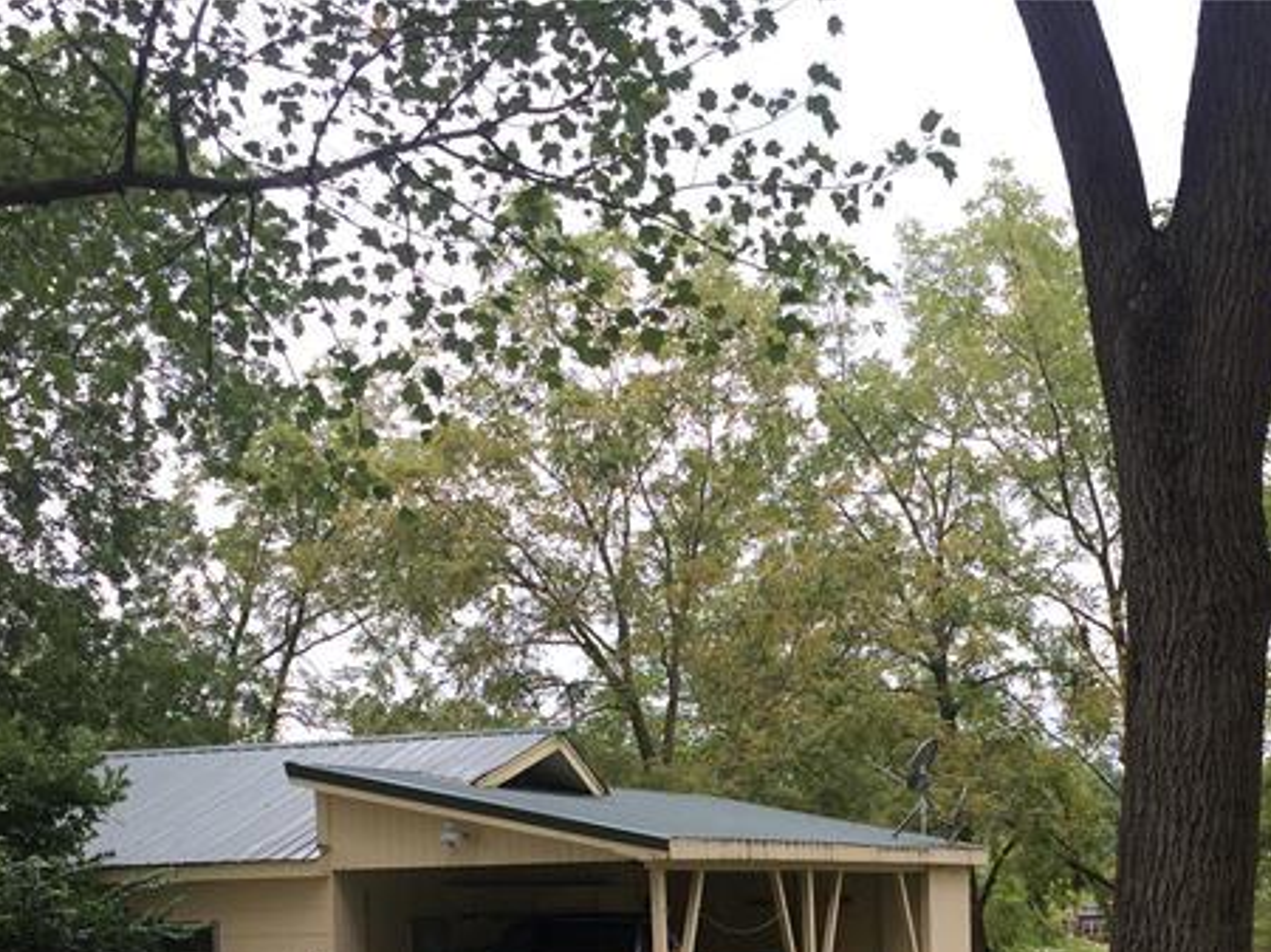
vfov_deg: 21.0
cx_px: 847
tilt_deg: -2.9
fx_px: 2422
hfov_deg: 29.2
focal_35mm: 66
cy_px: 1082
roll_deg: +0.5
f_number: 2.2
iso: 32
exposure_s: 1/388
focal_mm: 4.15
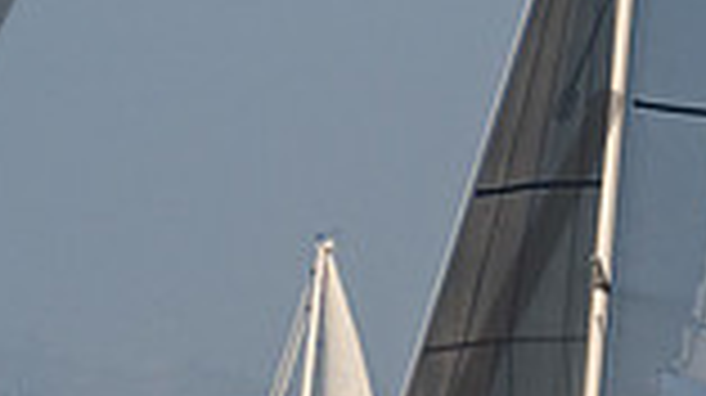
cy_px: 637
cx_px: 698
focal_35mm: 1093
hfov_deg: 2.0
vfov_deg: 1.1
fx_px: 20444
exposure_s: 1/800
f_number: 8
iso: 400
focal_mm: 200
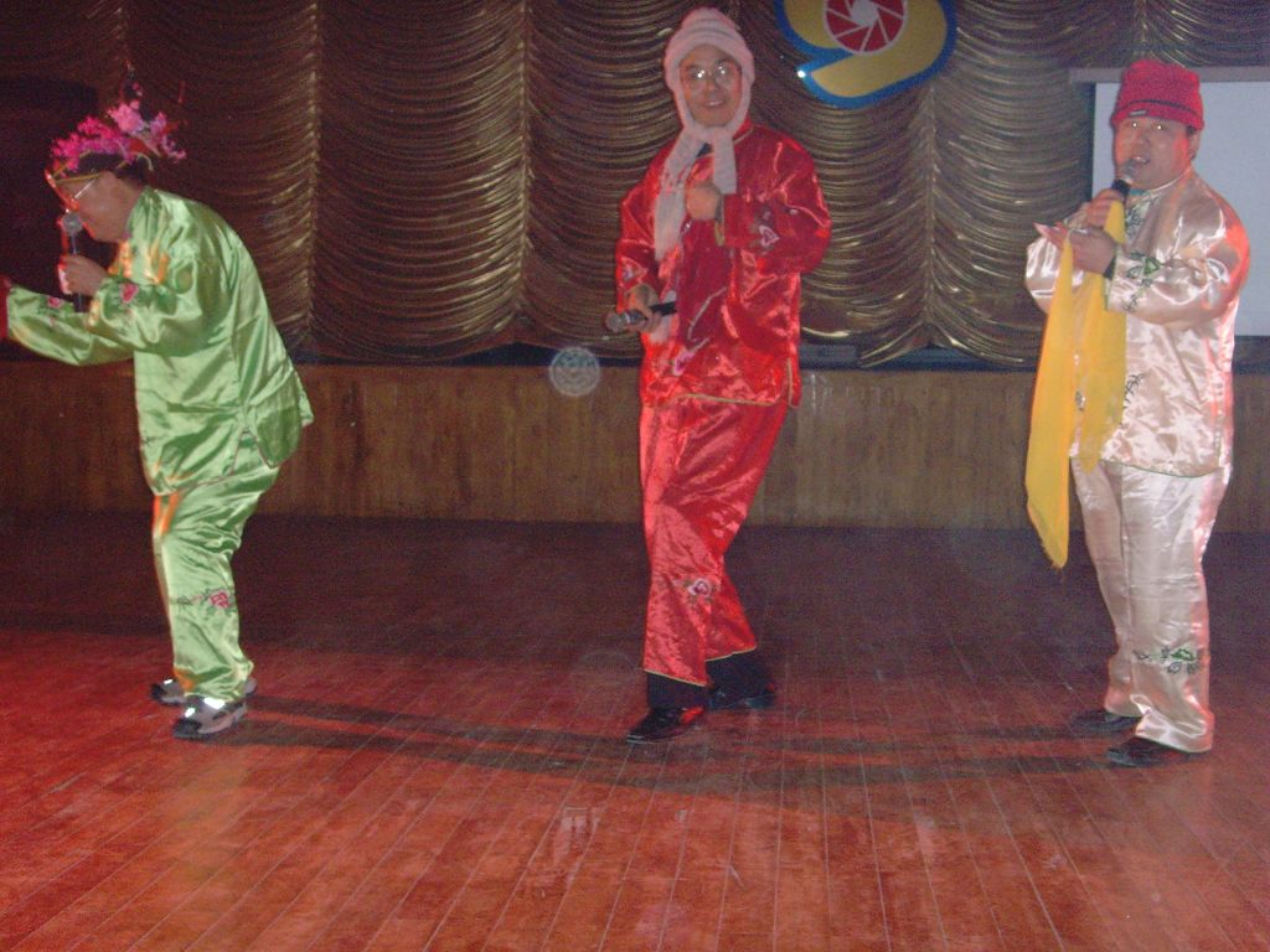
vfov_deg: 29.1
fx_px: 1834
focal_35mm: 50
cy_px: 476
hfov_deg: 38.2
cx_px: 635
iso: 400
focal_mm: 8.8
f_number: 3.8
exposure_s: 1/45
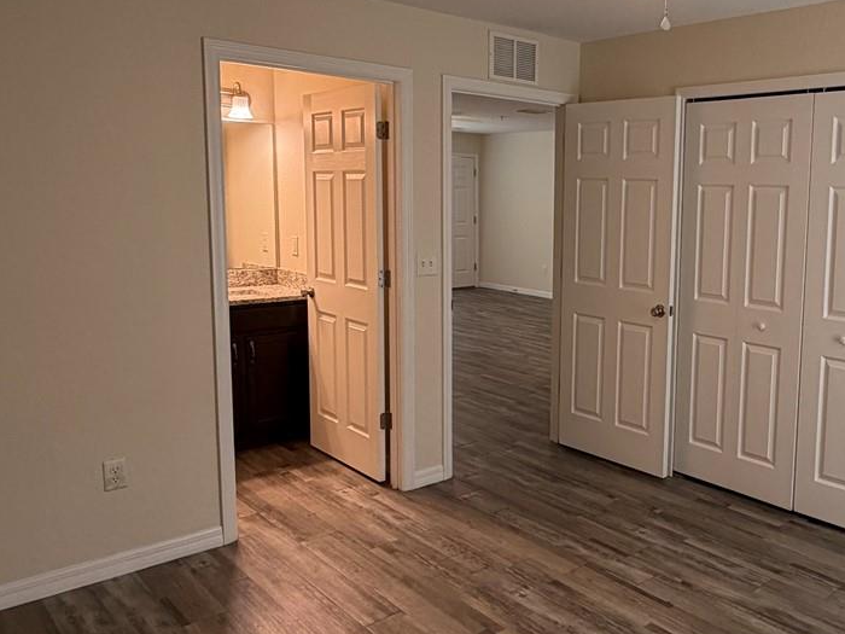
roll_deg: -1.1
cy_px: 287
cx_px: 616
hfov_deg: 54.6
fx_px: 781
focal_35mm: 32
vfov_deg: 44.1
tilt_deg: -6.4
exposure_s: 1/60
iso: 160
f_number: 2.2
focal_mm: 2.22
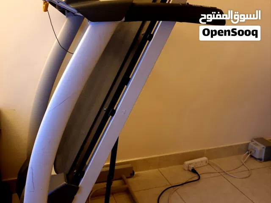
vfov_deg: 53.1
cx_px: 136
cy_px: 102
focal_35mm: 26
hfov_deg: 67.3
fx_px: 204
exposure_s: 1/11
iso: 250
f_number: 1.5
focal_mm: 4.3
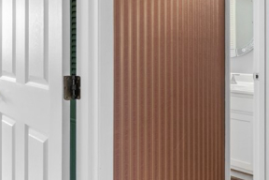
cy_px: 42
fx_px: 291
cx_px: 110
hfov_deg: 49.3
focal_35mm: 39
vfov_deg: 33.4
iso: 400
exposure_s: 1/1.25
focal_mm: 10
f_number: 9
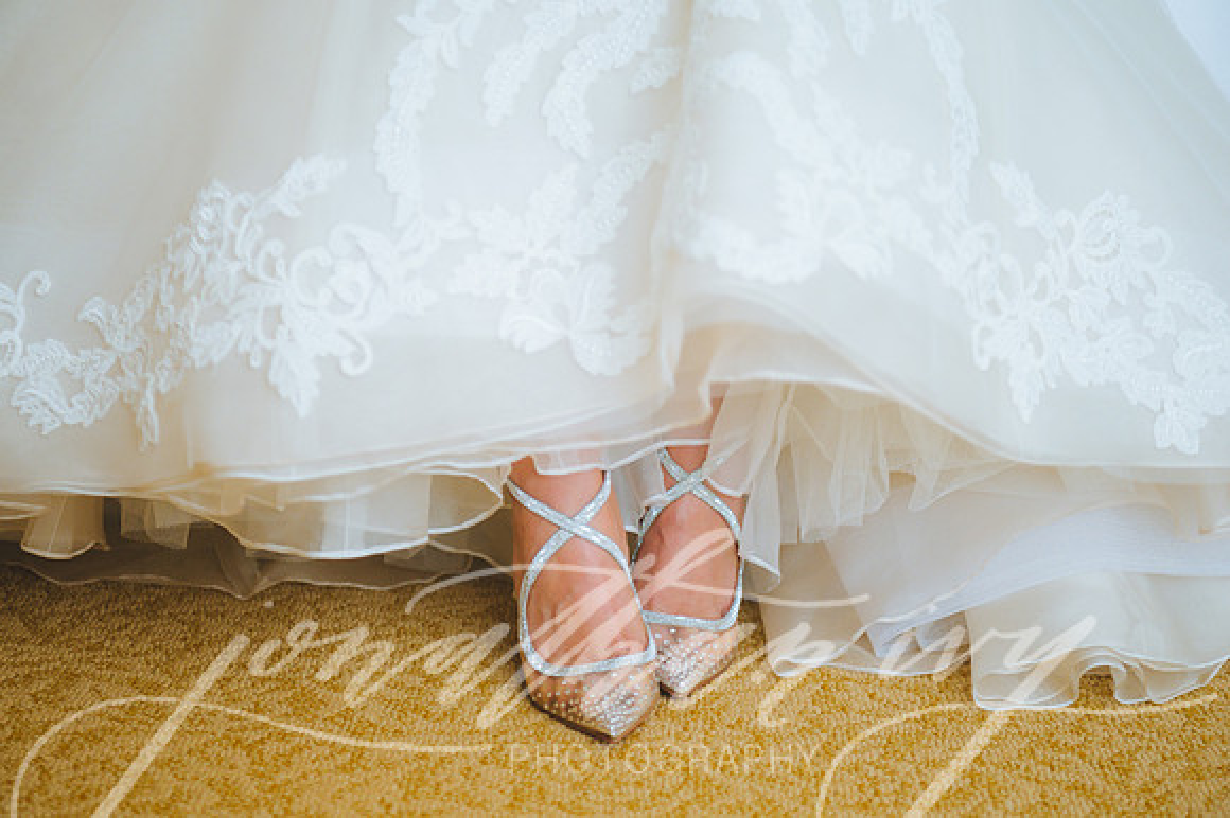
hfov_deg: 32.4
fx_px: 2117
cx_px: 615
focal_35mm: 62
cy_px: 409
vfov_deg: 21.9
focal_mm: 62
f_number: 2.8
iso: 640
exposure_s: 1/800
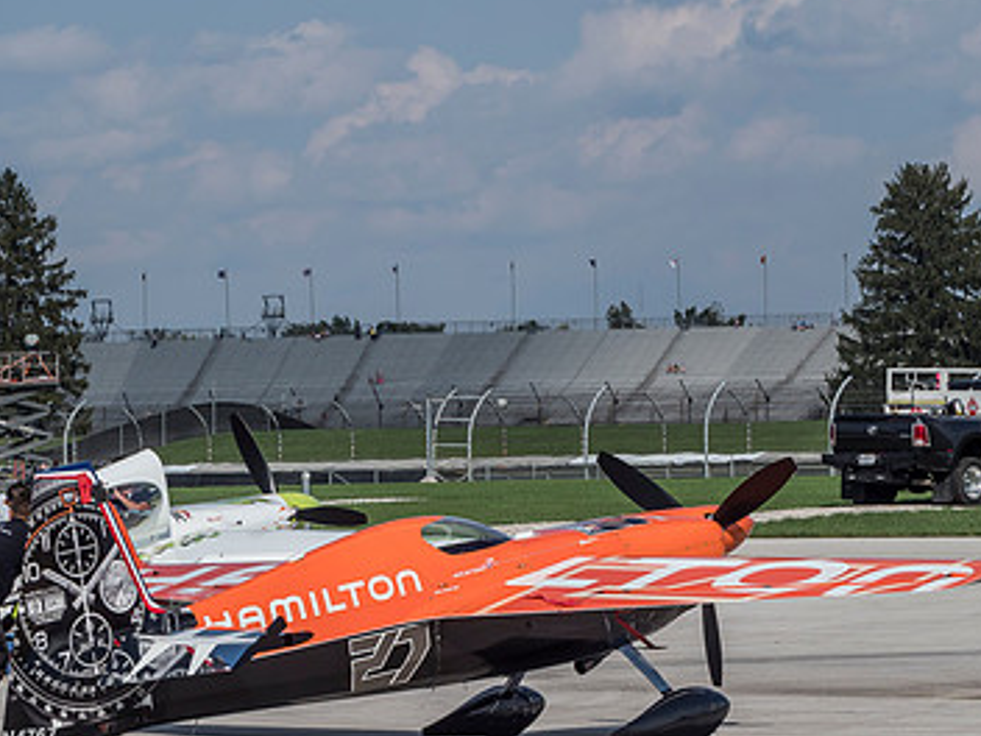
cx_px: 446
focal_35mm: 231
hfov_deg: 8.6
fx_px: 6546
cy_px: 562
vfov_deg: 6.4
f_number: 11
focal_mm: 70
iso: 200
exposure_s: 1/500
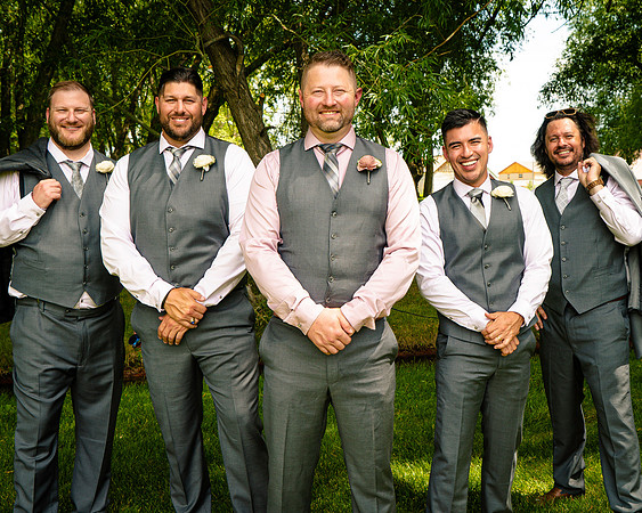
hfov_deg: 40.7
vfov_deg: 33.0
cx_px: 328
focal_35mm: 46
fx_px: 866
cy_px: 263
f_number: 8
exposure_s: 1/80
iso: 100
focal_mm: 37
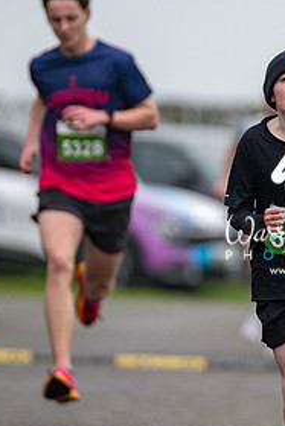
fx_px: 11029
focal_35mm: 930
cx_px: 325
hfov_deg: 1.5
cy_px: 207
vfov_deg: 2.2
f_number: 2.8
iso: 280
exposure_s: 1/1600
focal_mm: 300
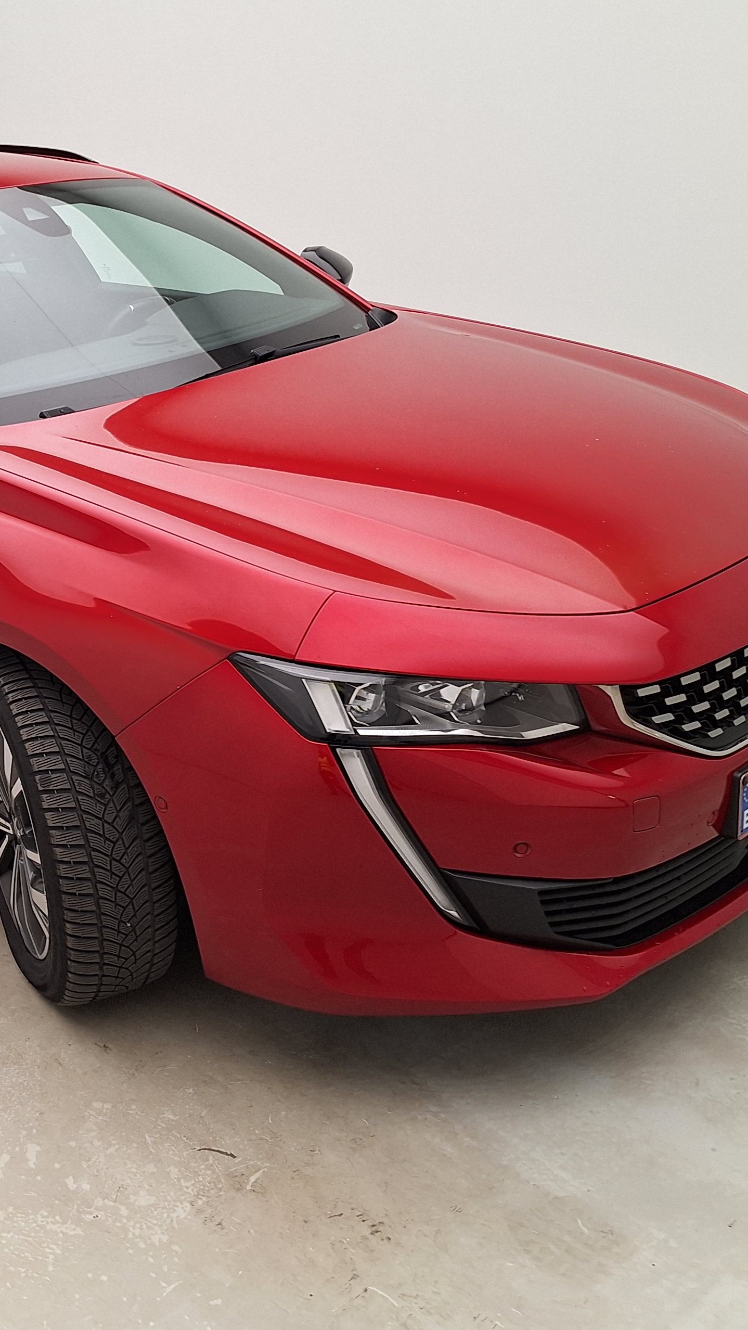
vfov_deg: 50.4
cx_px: 114
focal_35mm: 40
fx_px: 1410
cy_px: 610
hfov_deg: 28.8
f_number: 1.8
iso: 50
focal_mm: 5.54
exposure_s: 1/100
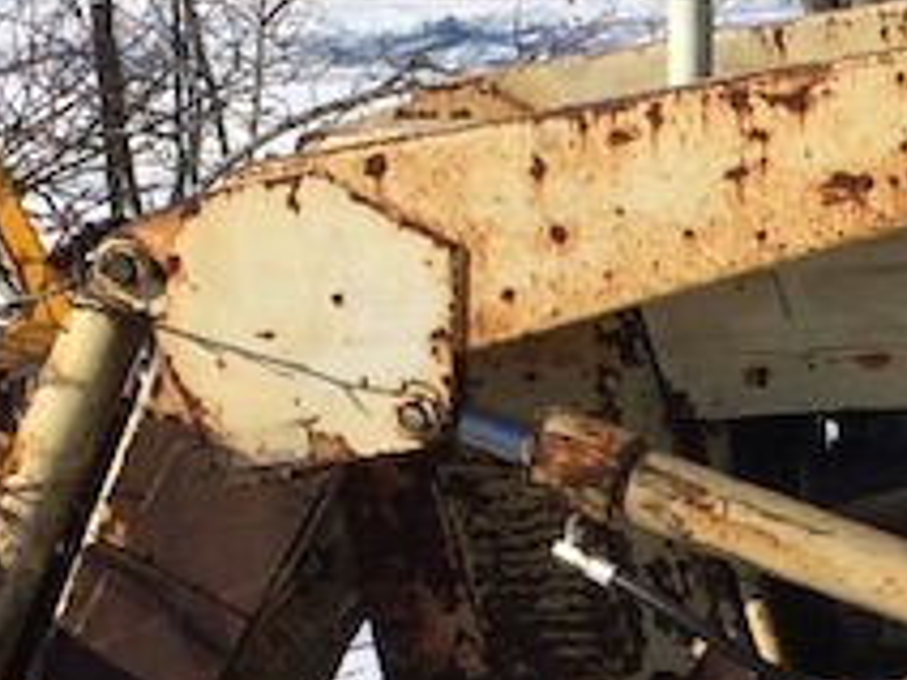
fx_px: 4585
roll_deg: +2.8
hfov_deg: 11.1
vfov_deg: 8.4
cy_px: 740
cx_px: 1082
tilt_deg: -14.7
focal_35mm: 175
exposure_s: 1/4115
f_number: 2.2
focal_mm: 4.15
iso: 32
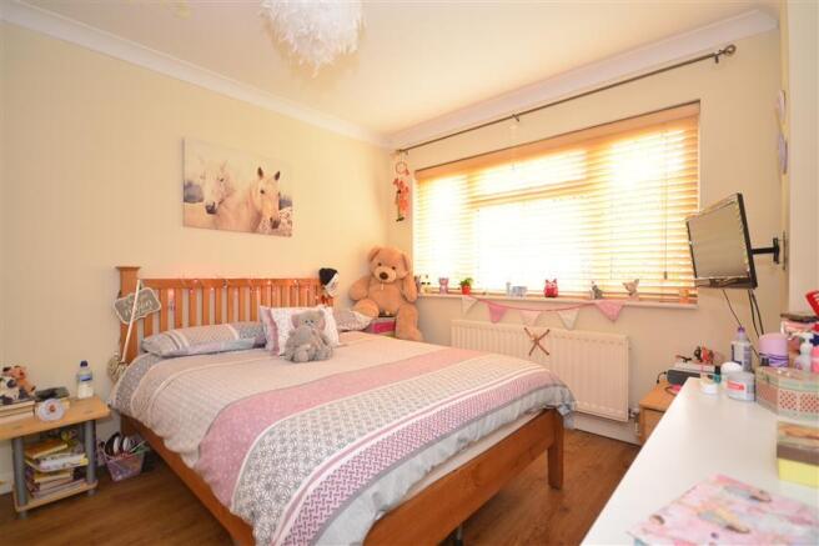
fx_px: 375
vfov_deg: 72.0
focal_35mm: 16
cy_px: 273
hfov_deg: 95.0
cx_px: 410
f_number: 5
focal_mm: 11
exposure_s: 1/8
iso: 200
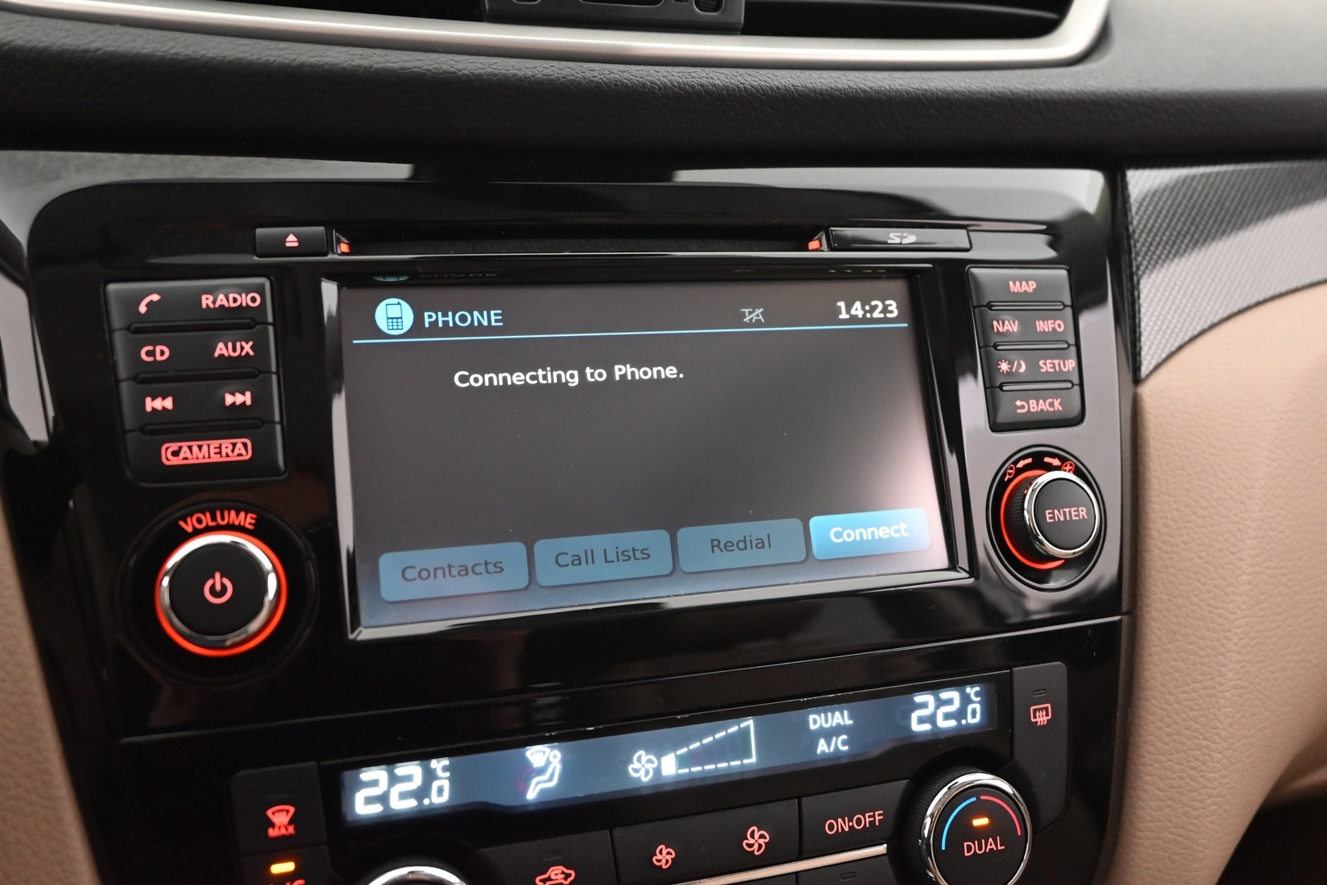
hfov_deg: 60.3
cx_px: 664
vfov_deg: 42.3
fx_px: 1143
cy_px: 442
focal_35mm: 31
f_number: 4.8
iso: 6400
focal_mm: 31
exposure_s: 1/60
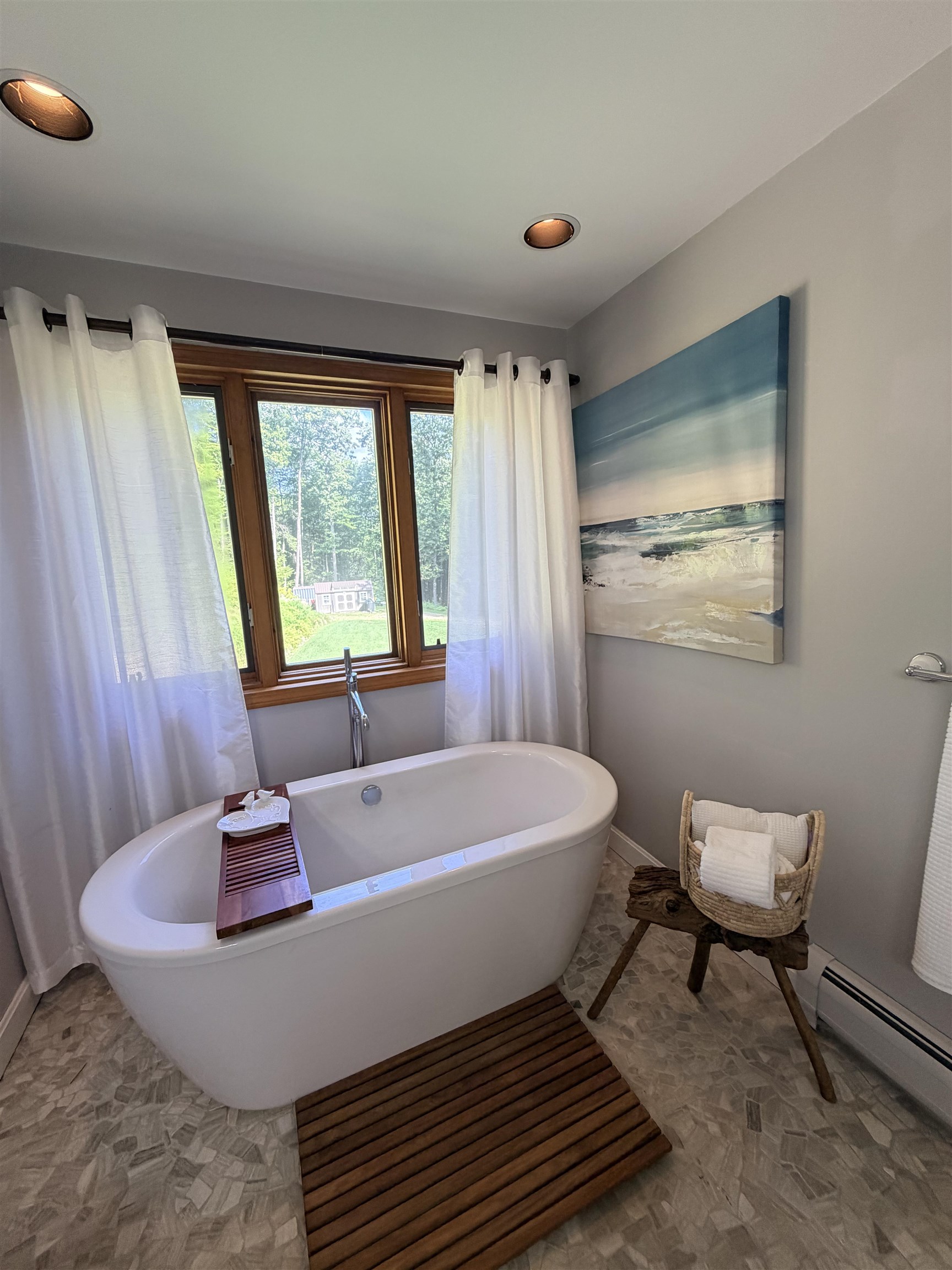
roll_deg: +2.1
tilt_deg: -9.0
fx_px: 513
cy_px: 635
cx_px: 476
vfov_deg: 102.1
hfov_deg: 85.7
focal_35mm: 14
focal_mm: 2.22
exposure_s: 1/120
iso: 125
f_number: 2.2
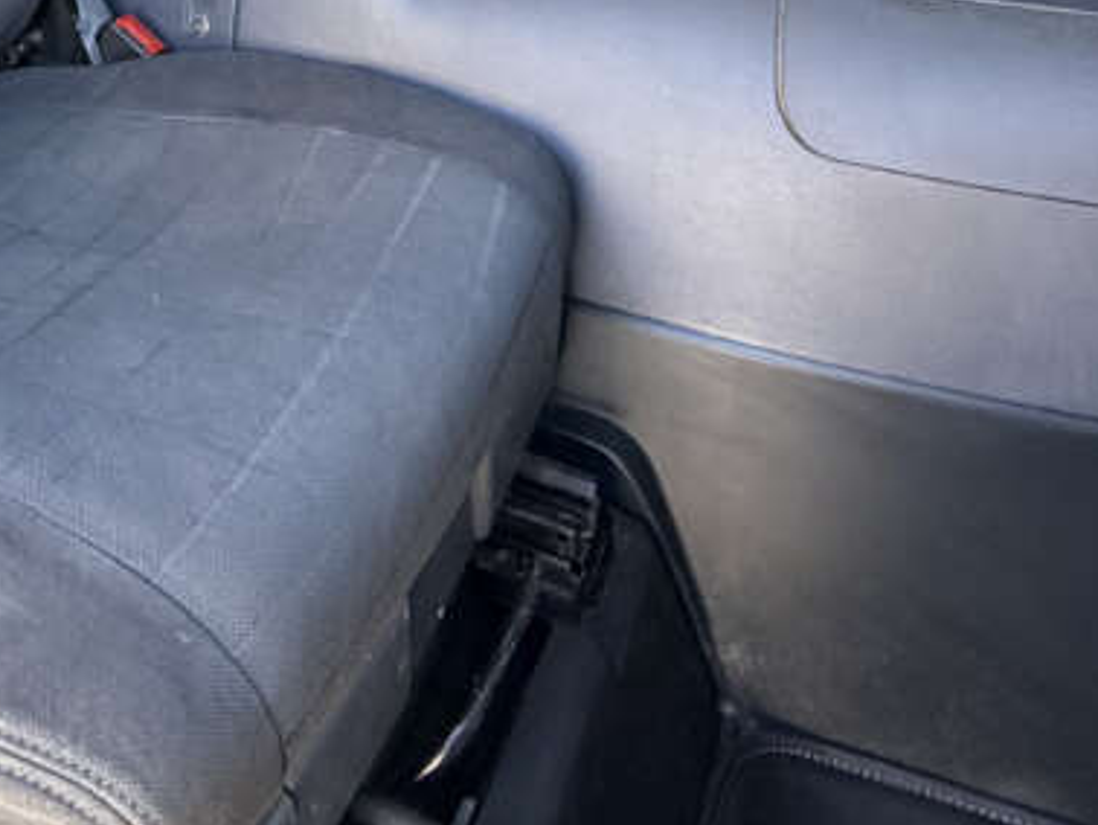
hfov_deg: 45.1
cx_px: 267
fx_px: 1270
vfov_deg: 27.5
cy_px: -343
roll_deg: +5.0
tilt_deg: -8.0
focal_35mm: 40
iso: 320
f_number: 2.2
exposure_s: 1/121
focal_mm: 2.22
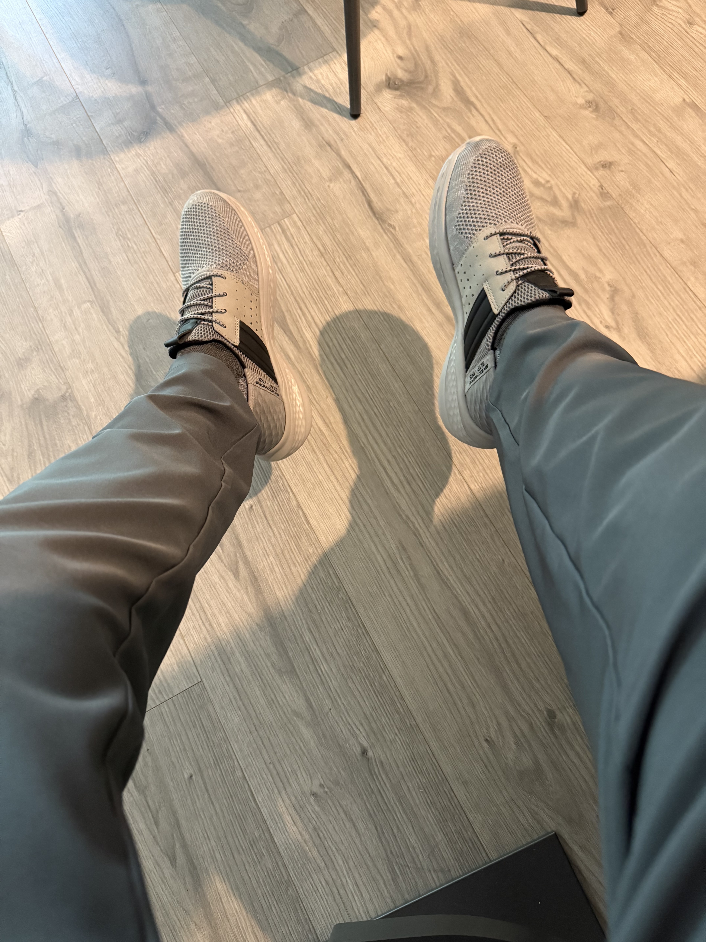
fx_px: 653
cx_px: 353
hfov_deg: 56.8
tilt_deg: -71.9
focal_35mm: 24
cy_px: 471
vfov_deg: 71.6
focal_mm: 6.76
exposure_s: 1/40
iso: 1000
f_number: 1.78
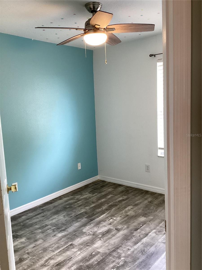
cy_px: 135
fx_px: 241
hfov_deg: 45.4
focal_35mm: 31
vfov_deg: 58.4
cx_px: 101
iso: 125
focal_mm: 3.3
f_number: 2.4
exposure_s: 1/60
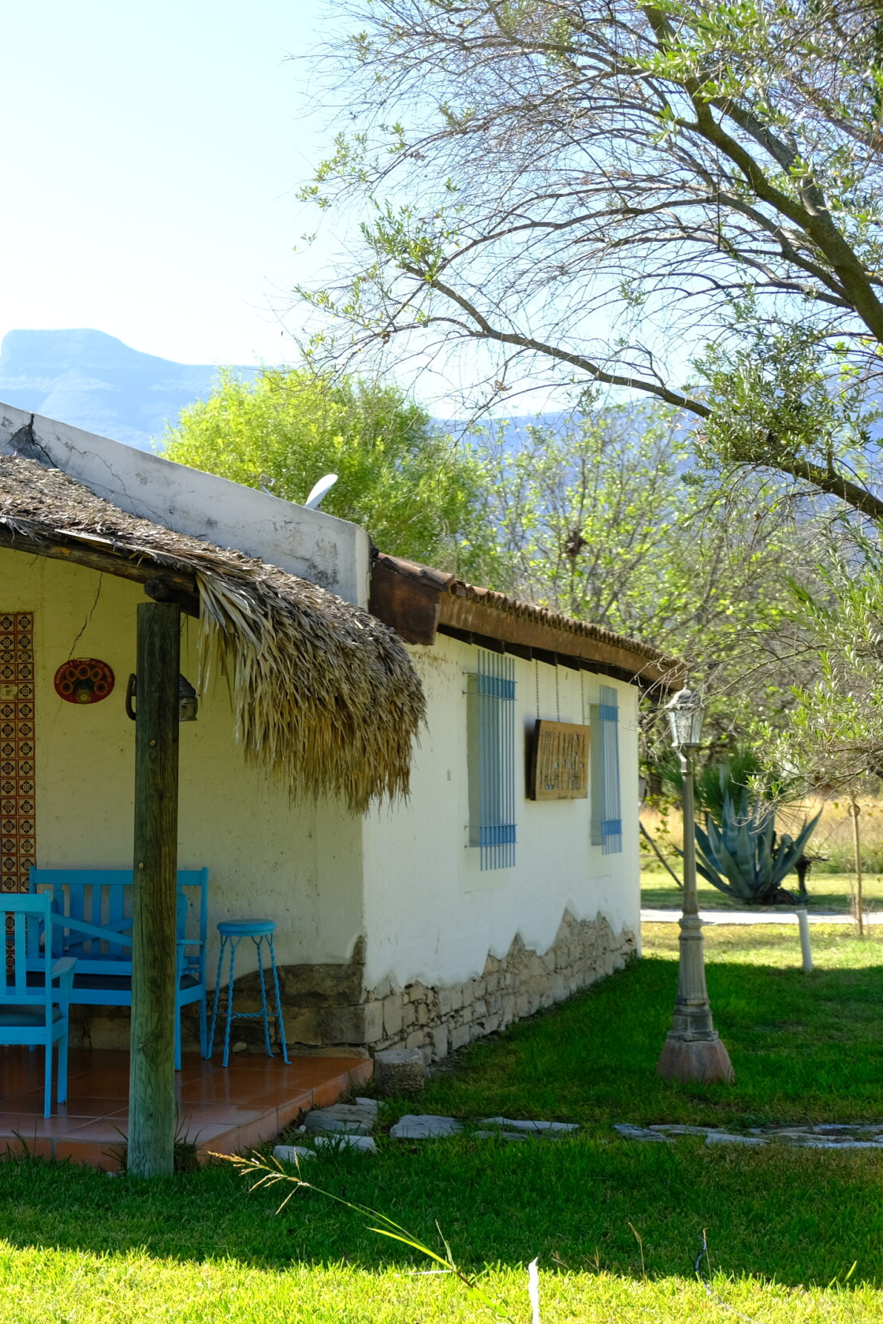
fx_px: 2354
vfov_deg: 31.4
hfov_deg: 20.3
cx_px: -73
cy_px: 662
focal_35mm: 64
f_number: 4
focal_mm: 27.7
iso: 320
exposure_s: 1/640
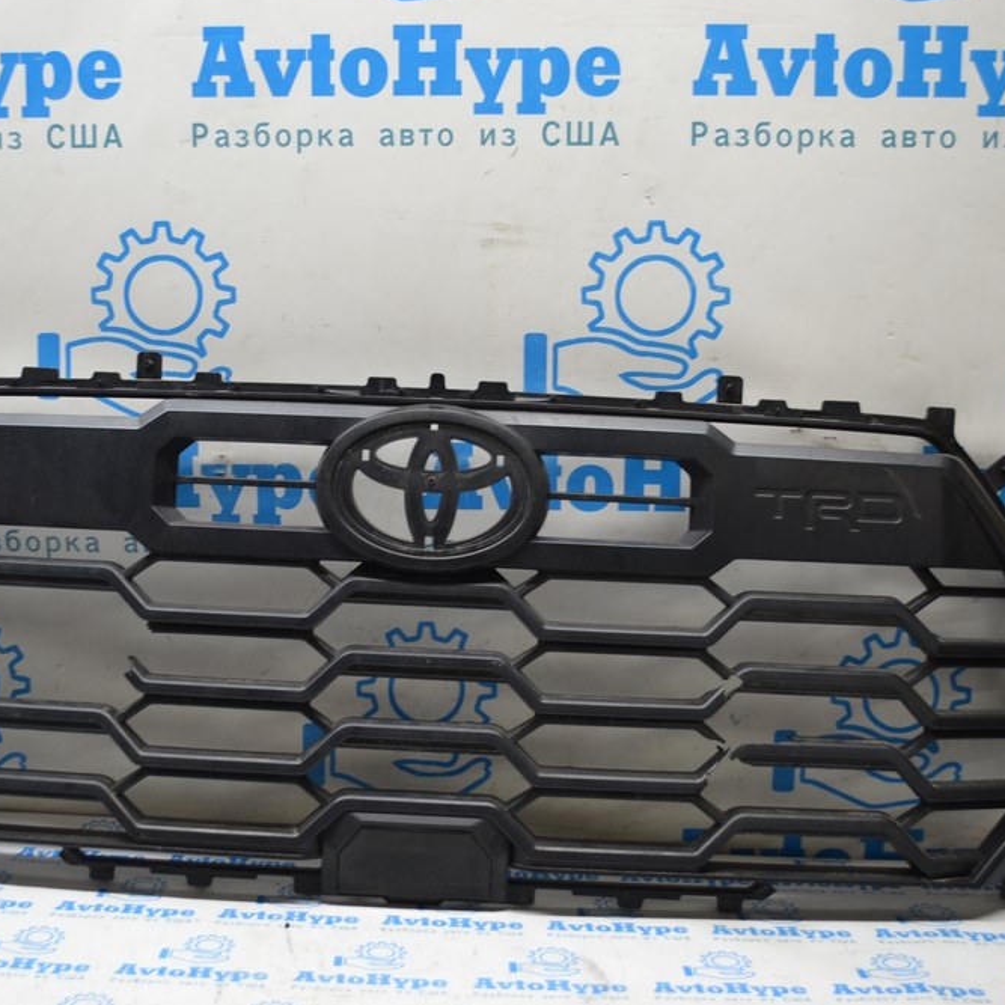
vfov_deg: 36.1
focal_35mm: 47
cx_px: 414
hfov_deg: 36.0
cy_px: 493
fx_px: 1544
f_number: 4
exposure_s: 1/60
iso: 400
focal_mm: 24
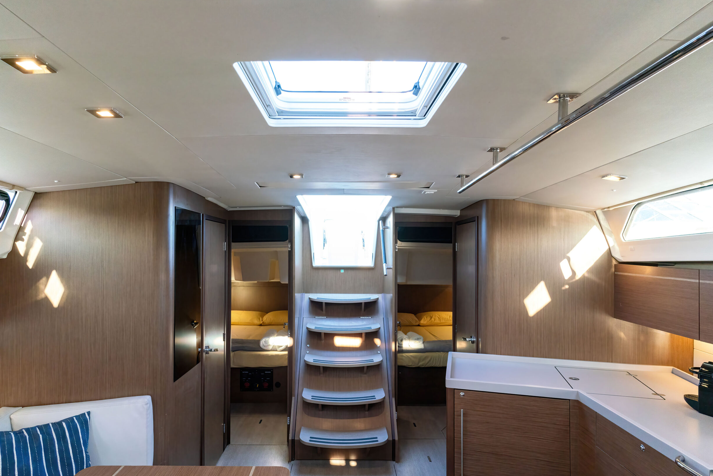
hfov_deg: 81.2
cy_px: 249
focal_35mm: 21
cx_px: 341
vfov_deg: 59.5
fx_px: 416
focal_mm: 20
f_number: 7.1
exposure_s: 1/125
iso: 2500
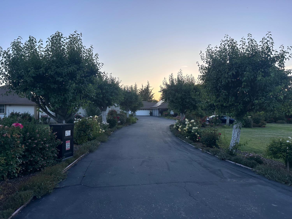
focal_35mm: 24
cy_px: 110
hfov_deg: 71.6
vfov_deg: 56.8
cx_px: 146
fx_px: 202
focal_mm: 6.86
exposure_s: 1/1029
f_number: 1.78
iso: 80
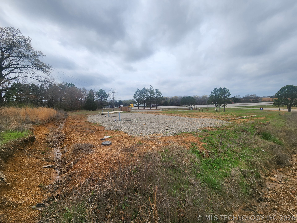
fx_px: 112
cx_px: 148
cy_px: 112
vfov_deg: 89.9
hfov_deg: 106.2
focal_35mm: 13
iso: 50
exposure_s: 1/2145
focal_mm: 2.2
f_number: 2.2
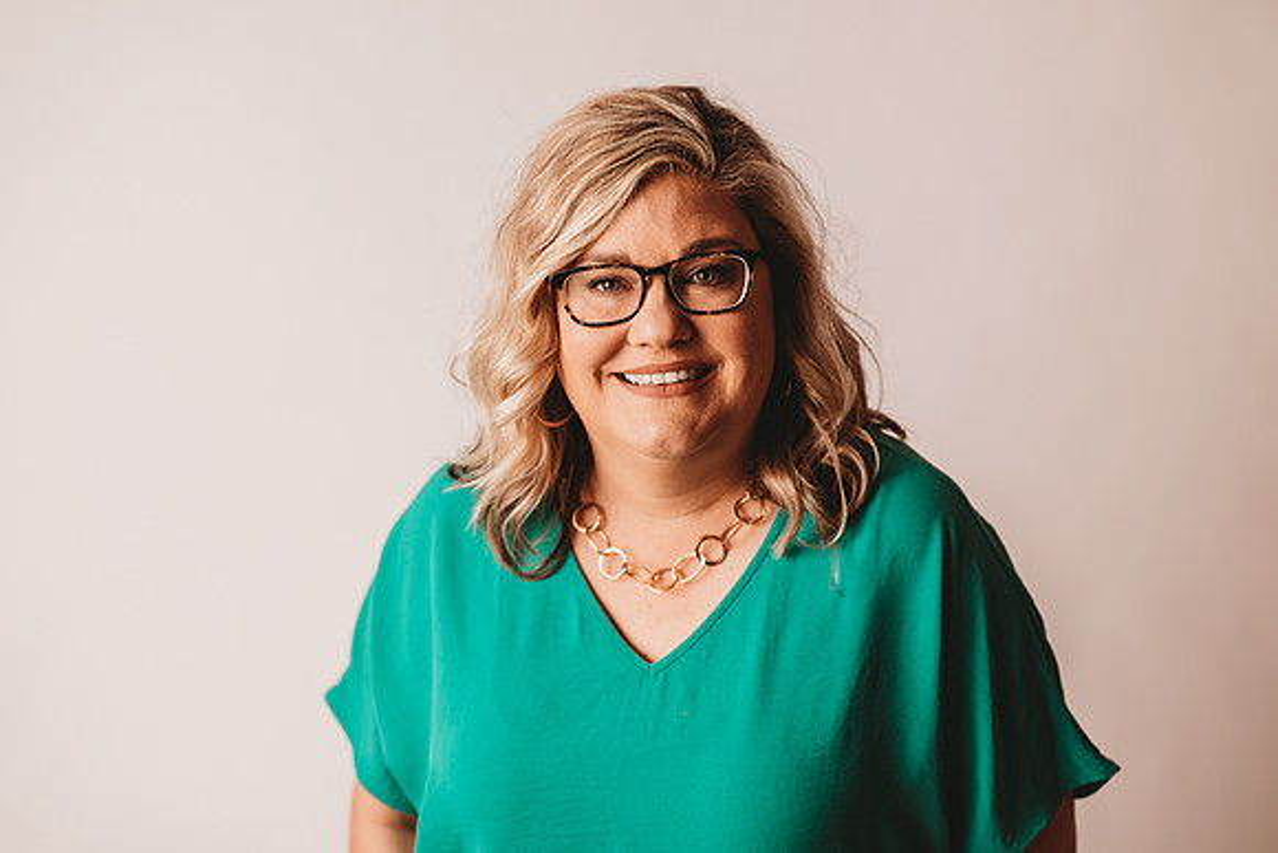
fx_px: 3018
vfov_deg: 16.1
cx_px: 639
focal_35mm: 85
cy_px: 426
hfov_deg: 23.9
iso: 100
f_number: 2.5
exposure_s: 1/160
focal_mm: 85
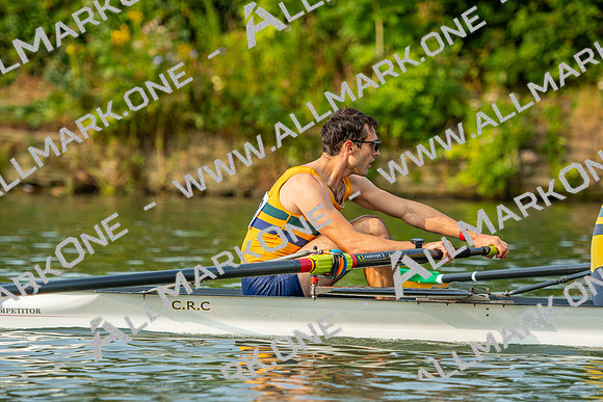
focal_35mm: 202
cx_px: 302
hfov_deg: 10.2
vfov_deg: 6.8
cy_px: 201
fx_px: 3393
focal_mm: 135
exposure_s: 1/2500
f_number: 2.8
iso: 250
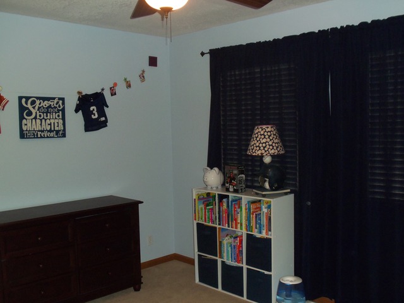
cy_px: 152
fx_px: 443
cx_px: 202
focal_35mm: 38
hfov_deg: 49.0
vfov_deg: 37.7
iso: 160
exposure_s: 1/30
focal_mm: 6.7
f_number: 3.7
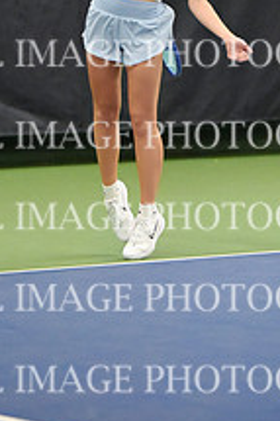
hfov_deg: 4.9
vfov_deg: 7.3
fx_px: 3295
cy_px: 12
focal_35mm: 282
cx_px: 134
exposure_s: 1/1600
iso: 12800
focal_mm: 135
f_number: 3.2
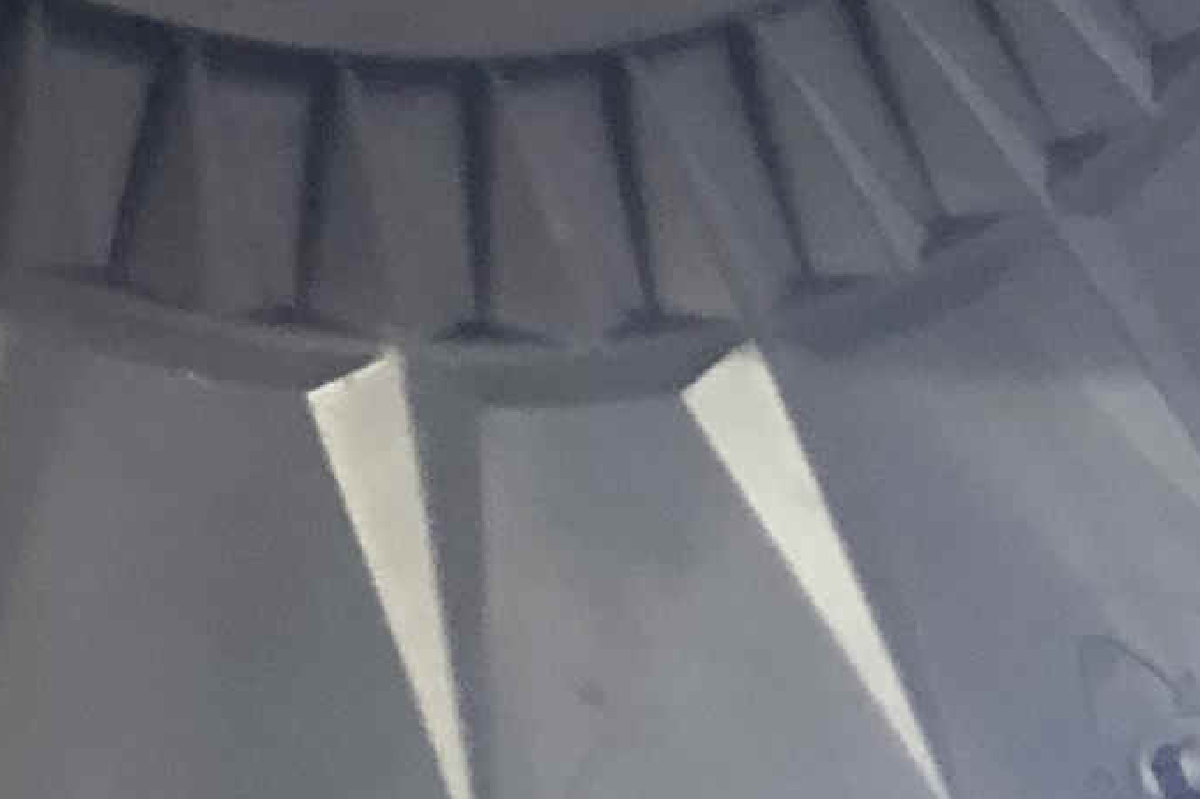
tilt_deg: +31.6
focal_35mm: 173
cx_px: -995
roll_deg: +7.7
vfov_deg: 7.8
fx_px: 5764
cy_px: -426
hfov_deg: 11.1
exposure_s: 1/4
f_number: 1.8
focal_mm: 4
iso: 160
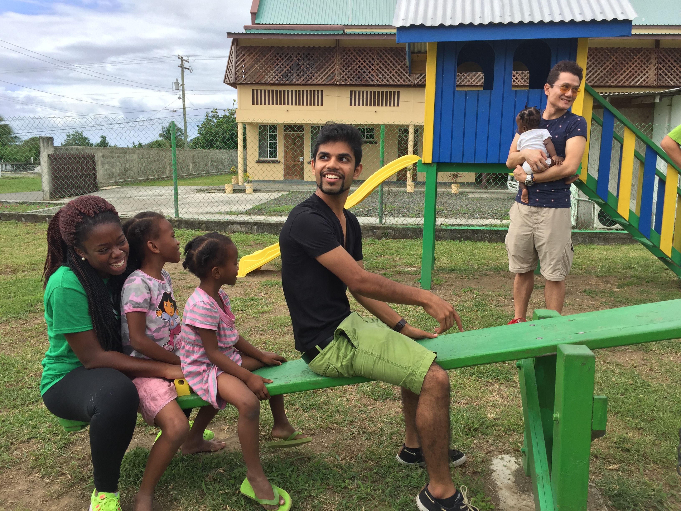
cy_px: 256
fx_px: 571
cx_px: 340
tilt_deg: -10.9
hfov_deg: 61.7
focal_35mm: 29
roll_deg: -0.9
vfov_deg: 48.2
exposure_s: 1/1319
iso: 32
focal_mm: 4.15
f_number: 2.2
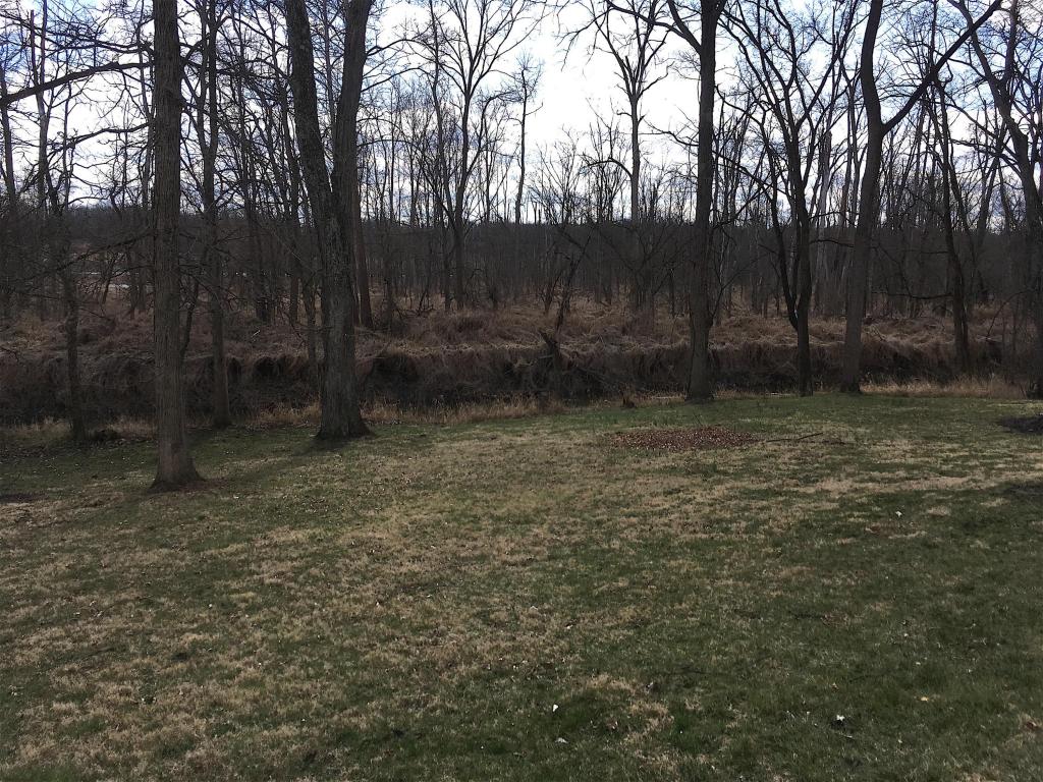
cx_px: 522
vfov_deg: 48.2
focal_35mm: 29
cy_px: 391
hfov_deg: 61.7
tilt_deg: -7.7
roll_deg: -1.2
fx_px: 874
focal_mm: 4.15
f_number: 2.2
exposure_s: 1/1115
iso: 25
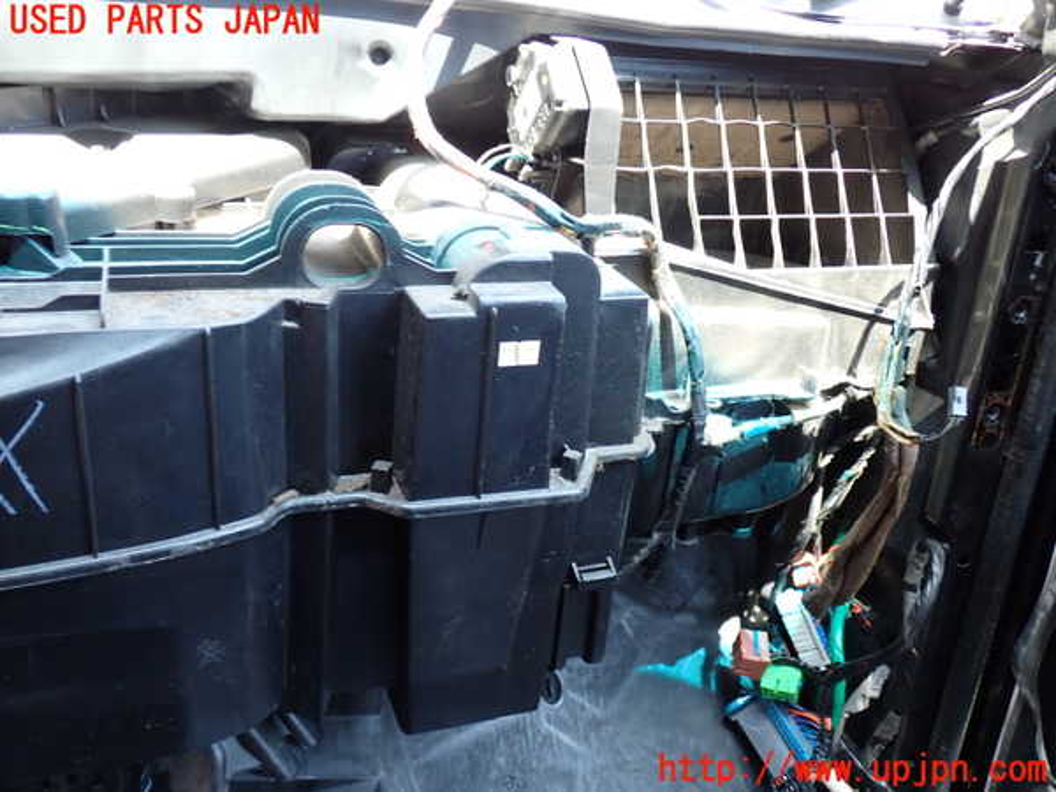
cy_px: 396
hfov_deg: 56.8
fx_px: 976
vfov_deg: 44.2
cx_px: 528
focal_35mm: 32
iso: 200
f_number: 2.4
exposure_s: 1/60
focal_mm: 5.79
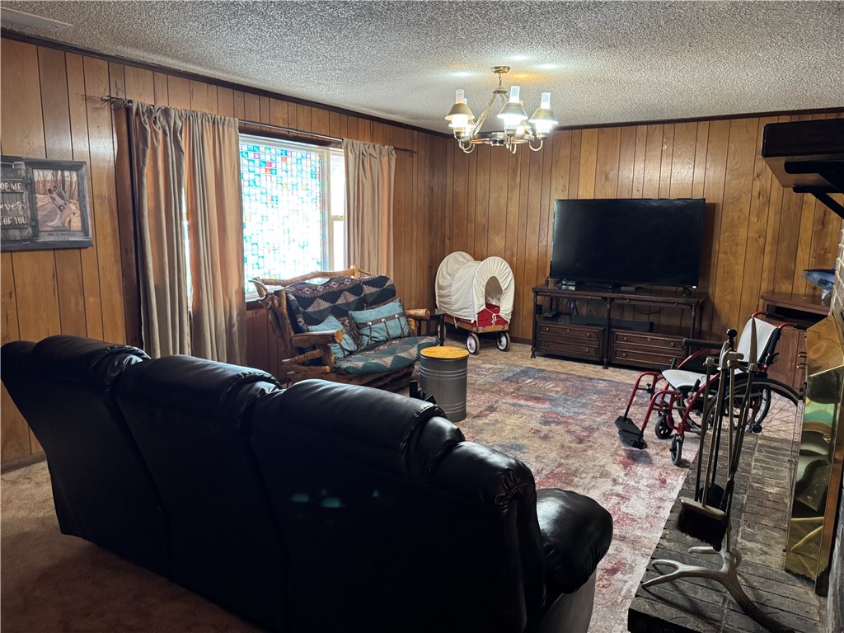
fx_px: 585
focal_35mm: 24
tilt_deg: -8.1
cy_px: 316
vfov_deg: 56.8
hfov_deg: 71.6
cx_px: 422
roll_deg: -0.3
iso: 640
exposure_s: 1/40
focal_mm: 6.76
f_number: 1.78
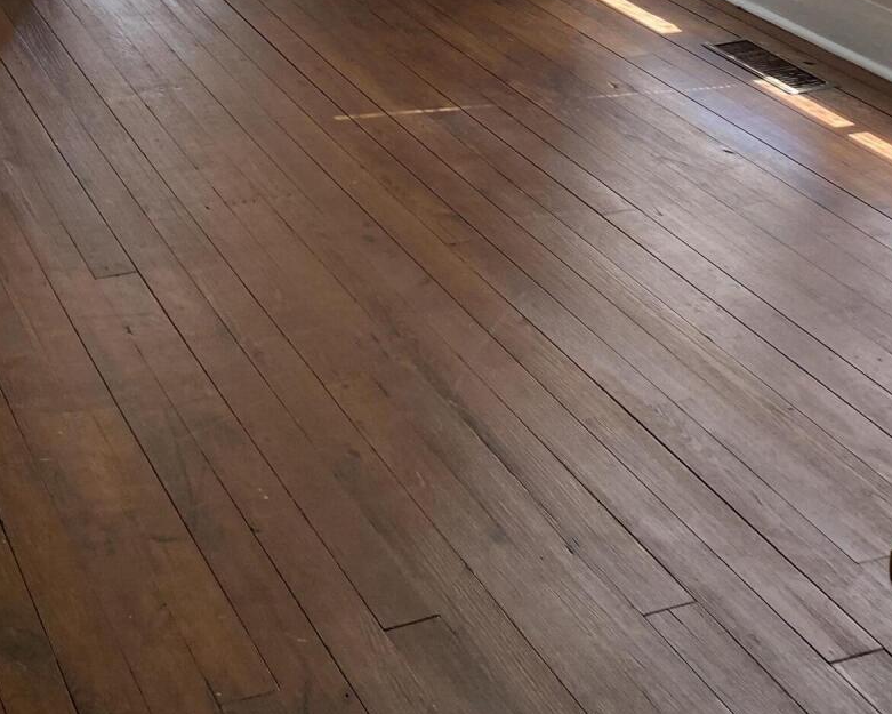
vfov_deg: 21.8
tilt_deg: -13.7
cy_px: -131
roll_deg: -0.7
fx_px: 1716
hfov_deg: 28.5
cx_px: 175
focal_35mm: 65
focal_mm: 4.25
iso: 64
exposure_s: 1/120
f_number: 1.8
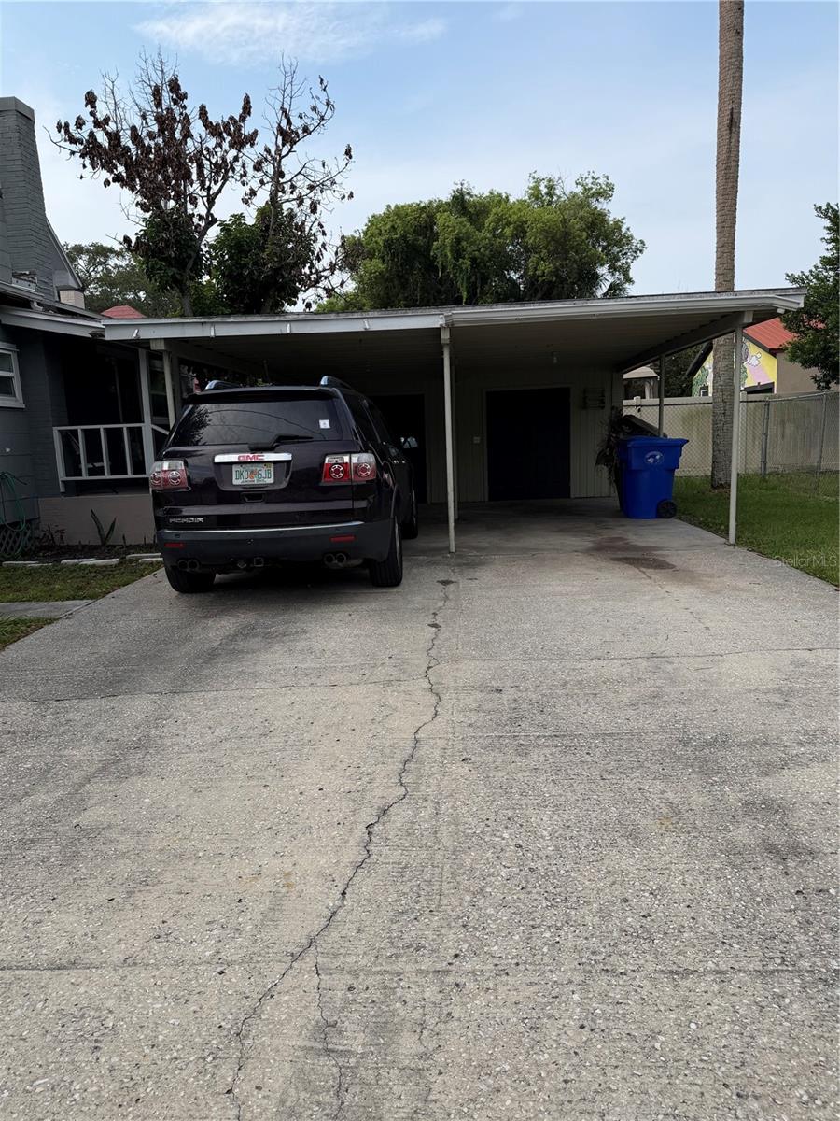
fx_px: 777
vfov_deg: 71.6
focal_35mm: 24
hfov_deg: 56.8
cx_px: 420
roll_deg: +2.1
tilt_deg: -9.1
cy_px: 560
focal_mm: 6.76
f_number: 1.78
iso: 80
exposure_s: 1/4167
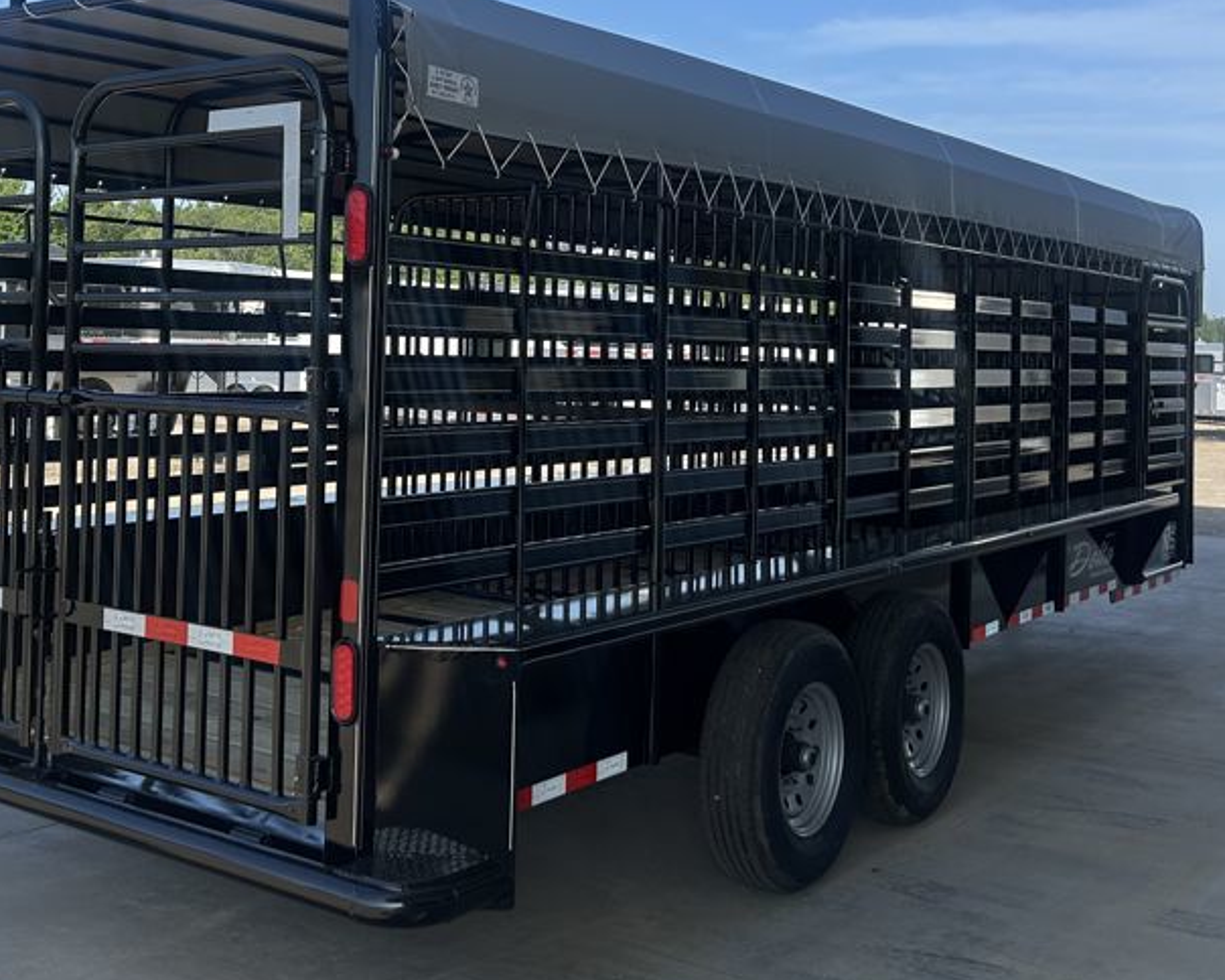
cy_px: 292
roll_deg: -1.7
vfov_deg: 34.4
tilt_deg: +3.4
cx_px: 434
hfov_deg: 42.5
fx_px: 1559
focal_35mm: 43
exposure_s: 1/2404
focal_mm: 5.7
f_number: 1.5
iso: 50
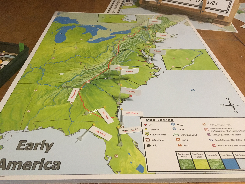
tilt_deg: -39.9
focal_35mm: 29
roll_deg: -1.9
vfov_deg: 48.2
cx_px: 122
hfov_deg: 61.7
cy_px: 92
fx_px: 205
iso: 125
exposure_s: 1/30
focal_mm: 4.15
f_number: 2.2
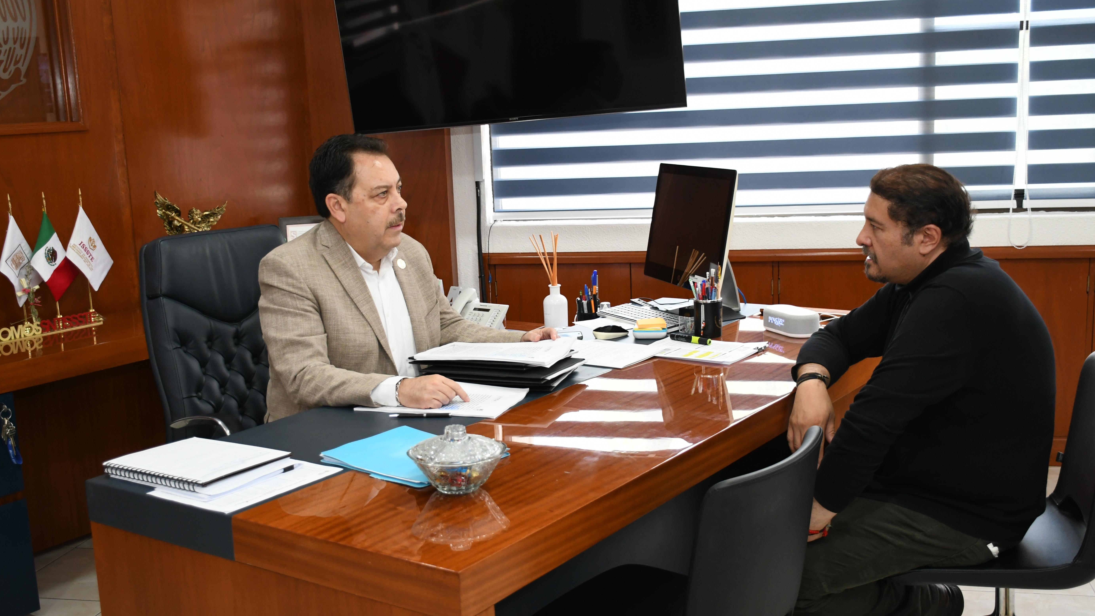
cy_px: 319
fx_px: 1190
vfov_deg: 29.0
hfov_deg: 49.4
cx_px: 547
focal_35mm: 41
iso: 1250
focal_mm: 26
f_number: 3.8
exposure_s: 1/100
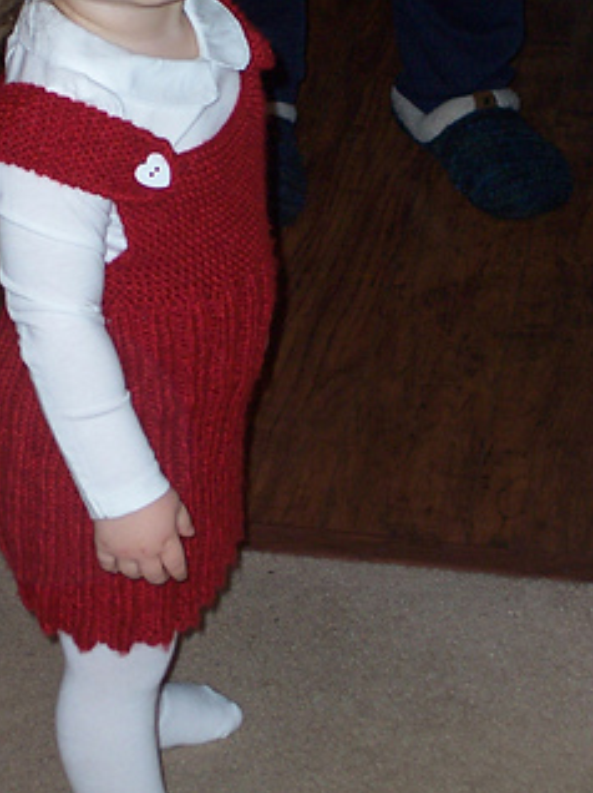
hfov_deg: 11.5
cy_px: 217
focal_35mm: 129
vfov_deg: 15.2
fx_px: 2950
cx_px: 203
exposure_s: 1/90
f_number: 4.1
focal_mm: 13.5
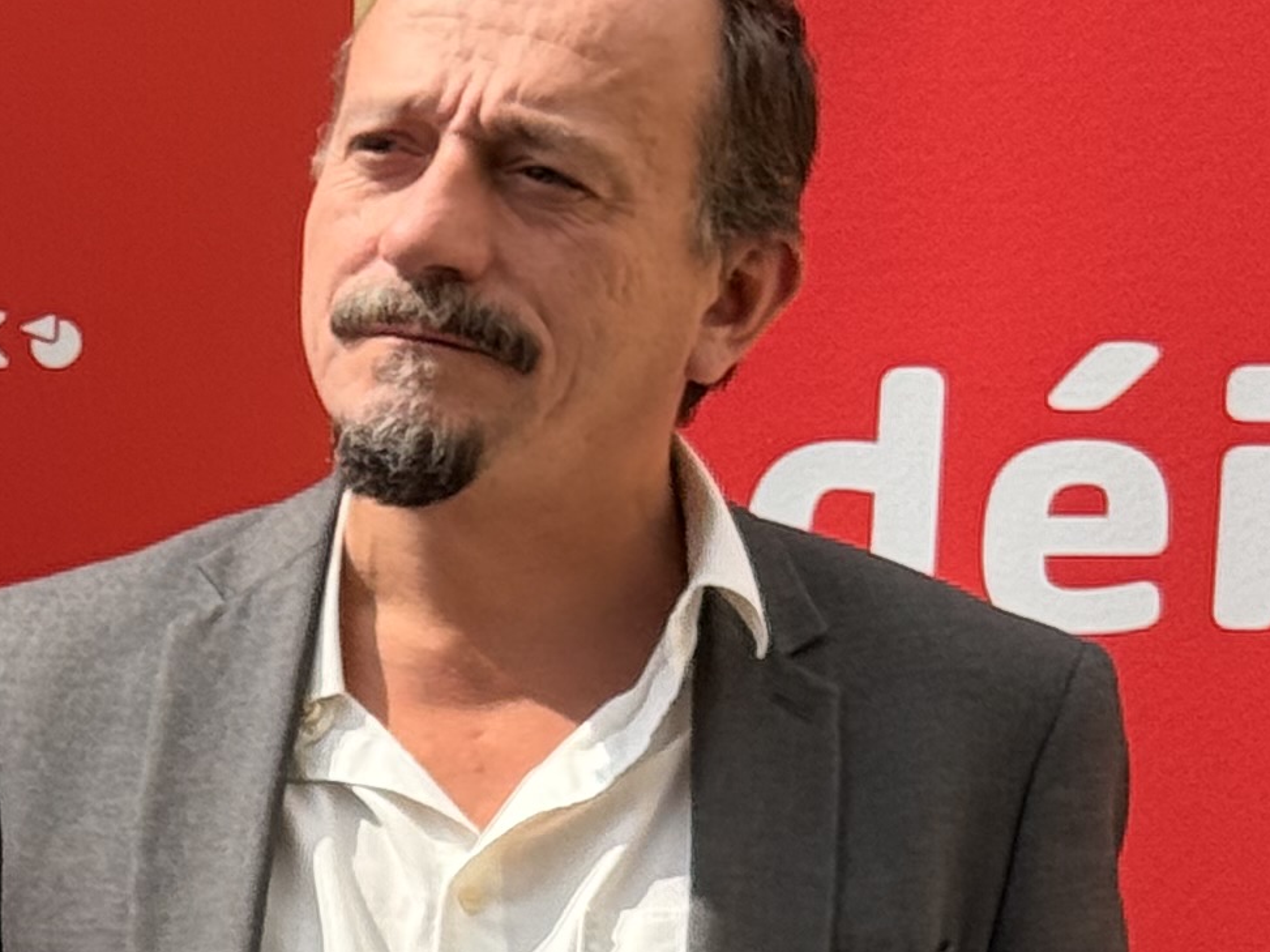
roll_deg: -0.3
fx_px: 7298
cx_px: -1232
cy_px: 1472
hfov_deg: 9.3
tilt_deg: -9.0
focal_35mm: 199
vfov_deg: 7.3
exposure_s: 1/2976
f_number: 1.78
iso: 64
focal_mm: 6.76
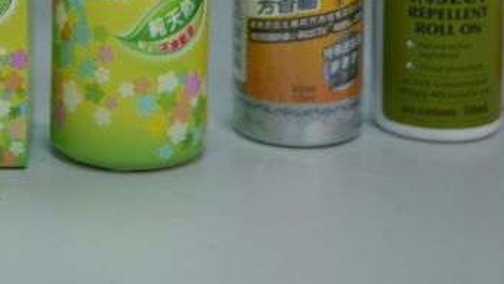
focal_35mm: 114
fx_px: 1524
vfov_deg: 10.2
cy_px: -193
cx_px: 81
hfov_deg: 18.5
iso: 100
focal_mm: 20
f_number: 1.7
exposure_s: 1/100
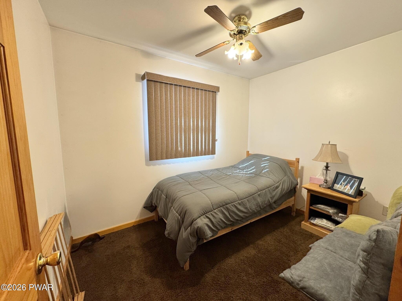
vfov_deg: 85.7
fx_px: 163
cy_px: 150
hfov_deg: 102.1
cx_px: 201
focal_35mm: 14
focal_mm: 2.22
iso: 160
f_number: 2.2
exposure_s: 1/60
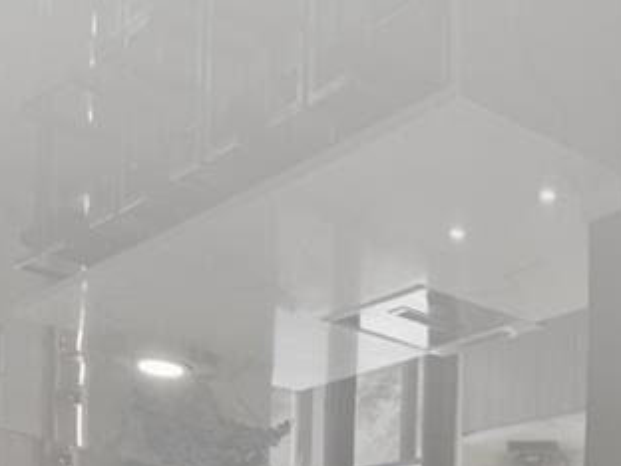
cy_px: 886
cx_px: 758
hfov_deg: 22.6
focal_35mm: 79
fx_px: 1417
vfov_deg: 15.5
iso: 320
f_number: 4.5
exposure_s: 1/20
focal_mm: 16
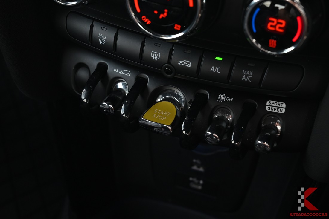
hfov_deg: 31.9
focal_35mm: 63
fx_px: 576
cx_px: 164
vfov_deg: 21.6
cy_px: 110
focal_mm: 42
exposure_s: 1/45
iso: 560
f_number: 5.6
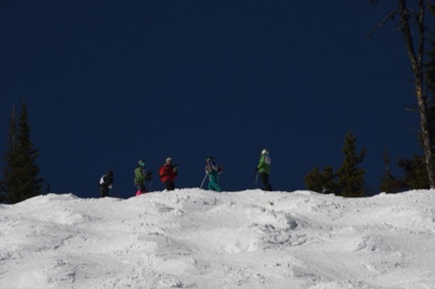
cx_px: 218
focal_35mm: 600
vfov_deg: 2.3
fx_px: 7242
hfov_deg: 3.4
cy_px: 144
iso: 400
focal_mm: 400
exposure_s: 1/2000
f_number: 13
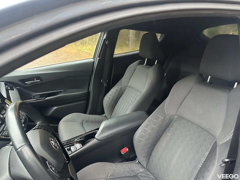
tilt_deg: -17.9
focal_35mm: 24
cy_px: 90
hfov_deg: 71.6
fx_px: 166
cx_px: 120
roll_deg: +1.1
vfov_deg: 56.8
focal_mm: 6.86
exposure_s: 1/60
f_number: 1.78
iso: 800
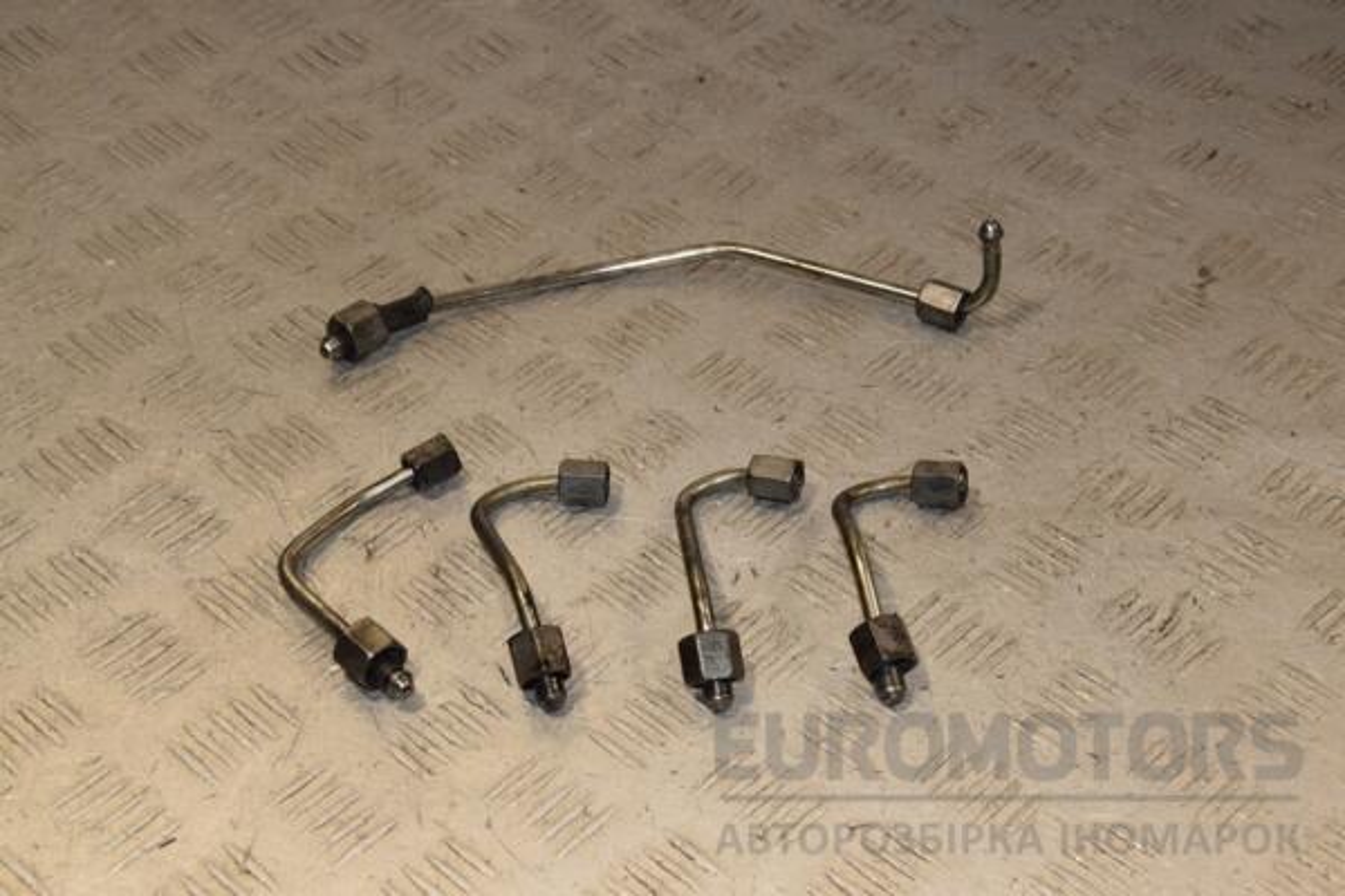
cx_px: 672
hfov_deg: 29.9
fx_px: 2522
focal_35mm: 68
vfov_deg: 20.2
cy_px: 448
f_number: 9
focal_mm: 45
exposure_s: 1/200
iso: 800
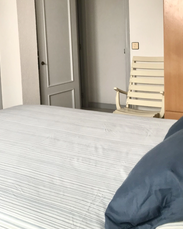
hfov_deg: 32.5
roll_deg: +3.2
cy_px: 65
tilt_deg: -3.8
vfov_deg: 39.5
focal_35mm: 46
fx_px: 312
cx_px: 62
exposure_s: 1/100
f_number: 1.8
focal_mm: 3.99
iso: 32
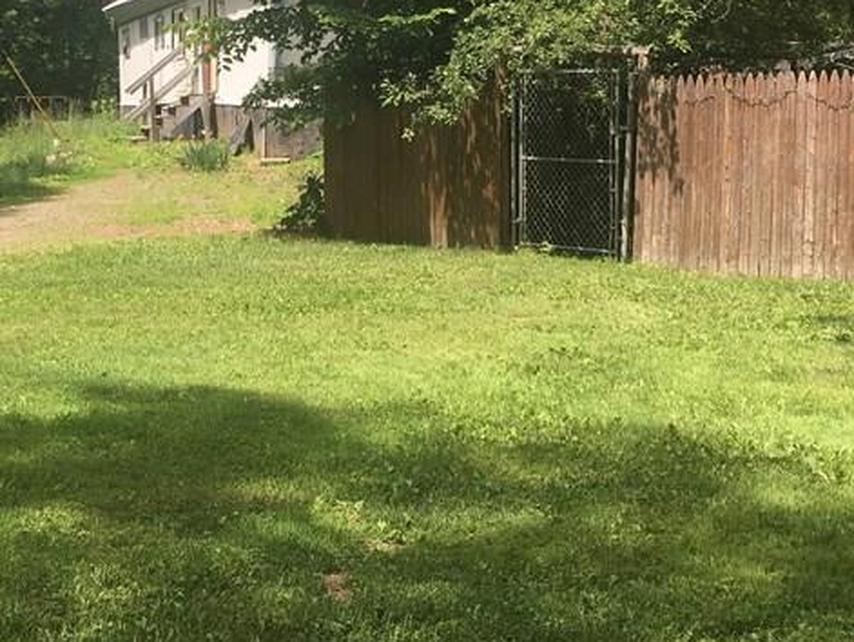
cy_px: 183
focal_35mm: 63
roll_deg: +0.7
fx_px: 1555
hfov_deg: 30.3
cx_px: 232
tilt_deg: -4.3
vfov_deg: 23.1
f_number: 2.2
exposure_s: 1/587
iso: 25
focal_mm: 4.15
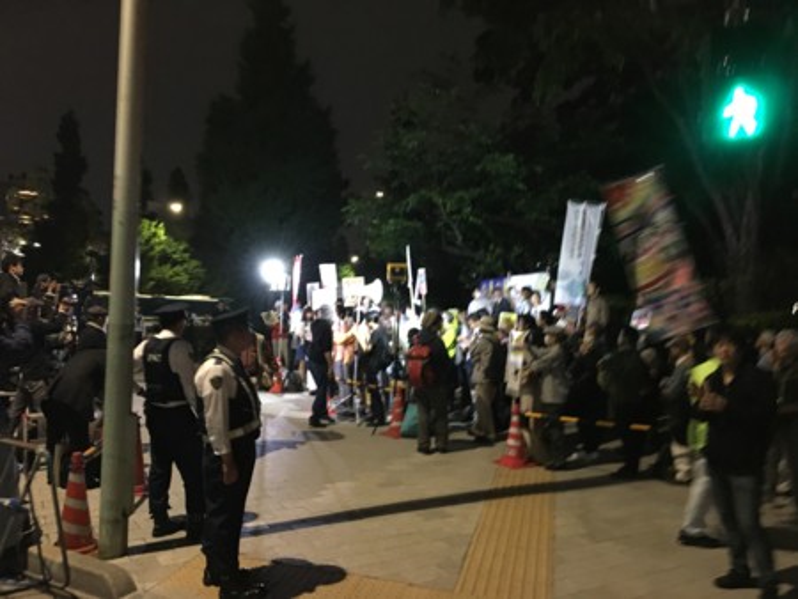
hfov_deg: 61.6
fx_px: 669
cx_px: 399
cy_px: 300
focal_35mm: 29
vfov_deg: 48.3
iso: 400
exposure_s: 1/15
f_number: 2.2
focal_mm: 4.15
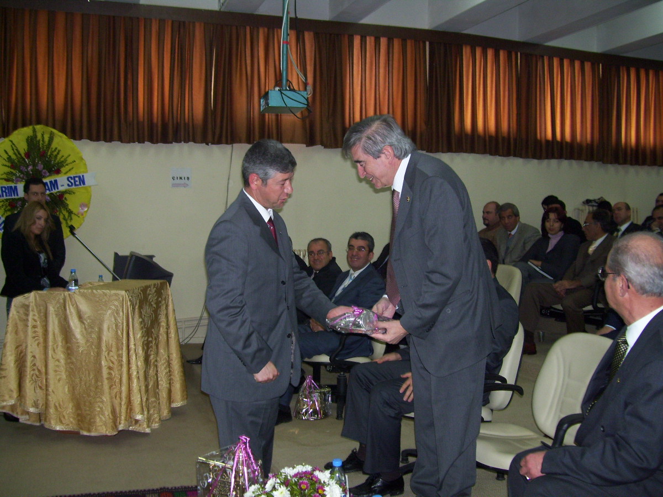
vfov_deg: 39.7
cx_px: 332
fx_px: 690
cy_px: 248
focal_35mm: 36
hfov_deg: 51.4
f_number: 2.7
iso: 160
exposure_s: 1/60
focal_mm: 6
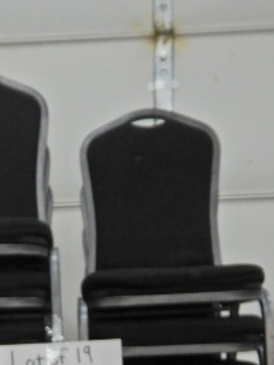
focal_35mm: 56
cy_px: 410
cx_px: 53
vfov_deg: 30.4
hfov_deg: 25.7
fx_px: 590
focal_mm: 4.3
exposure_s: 1/30
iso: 360
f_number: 2.8
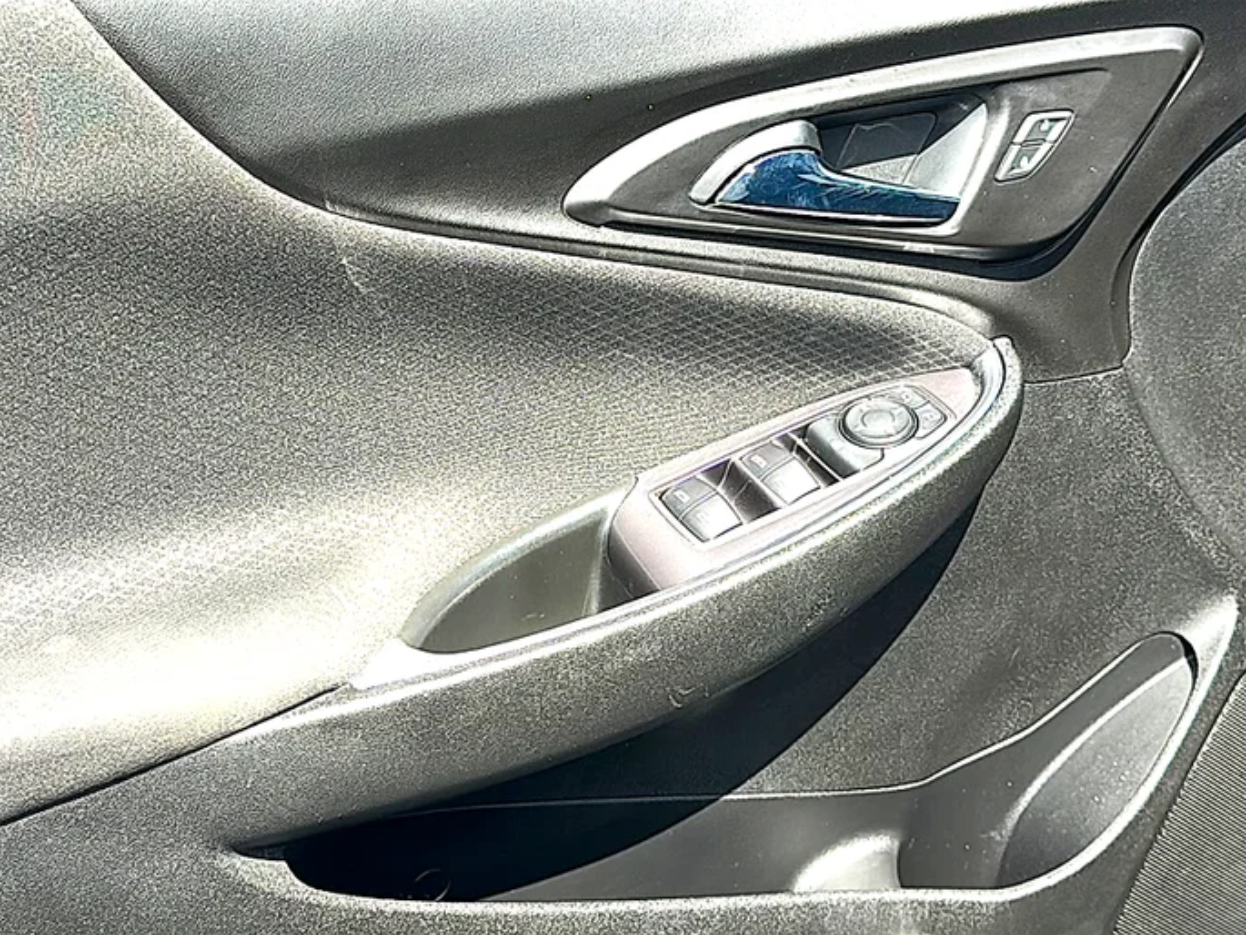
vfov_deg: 30.9
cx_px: 635
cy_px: 476
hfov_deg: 40.4
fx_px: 1692
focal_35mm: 47
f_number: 1.78
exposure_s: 1/751
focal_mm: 6.86
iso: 80
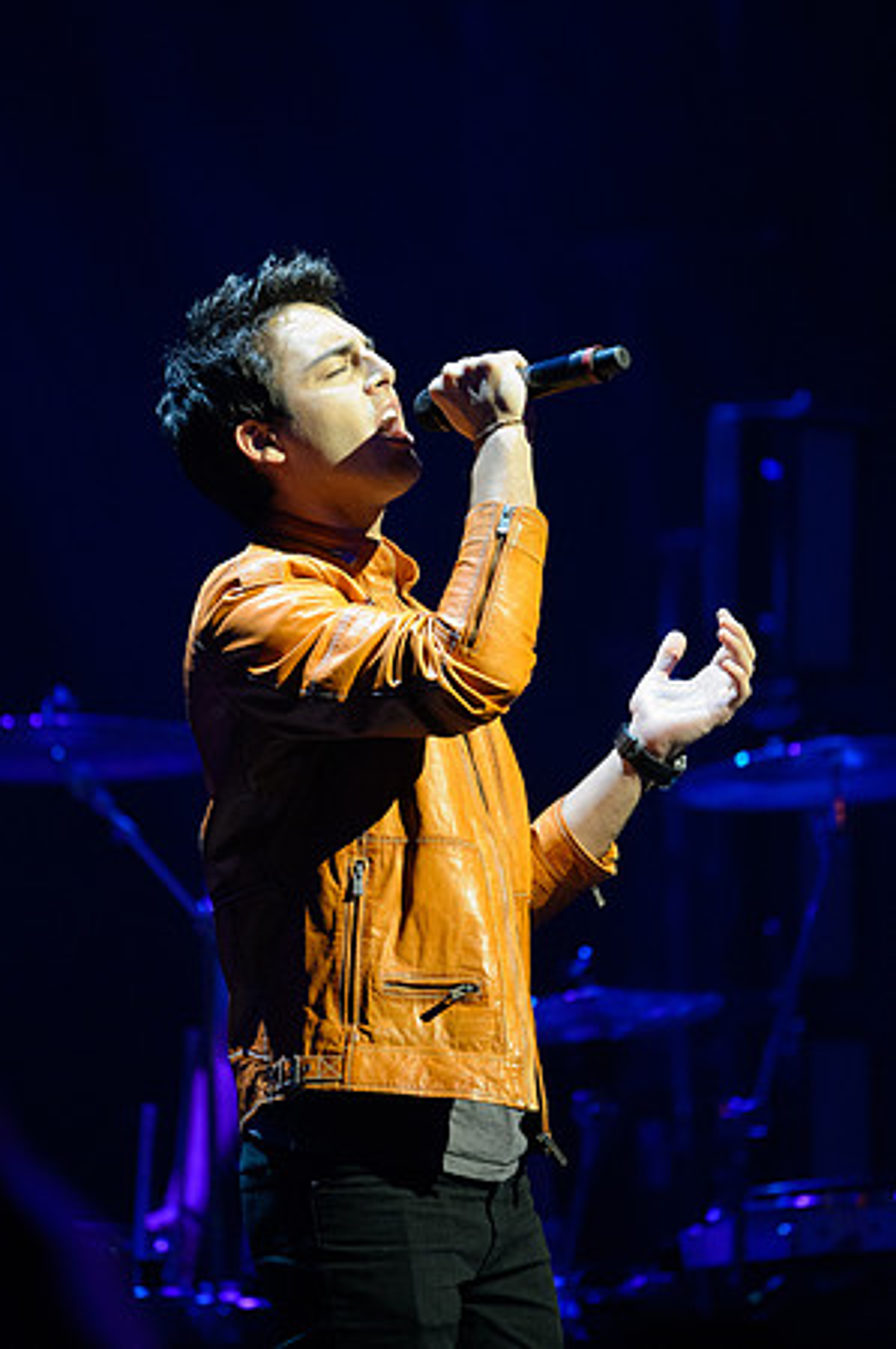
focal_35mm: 200
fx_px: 7483
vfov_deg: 10.3
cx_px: 448
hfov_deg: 6.9
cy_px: 674
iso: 9000
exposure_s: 1/125
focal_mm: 200
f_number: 4
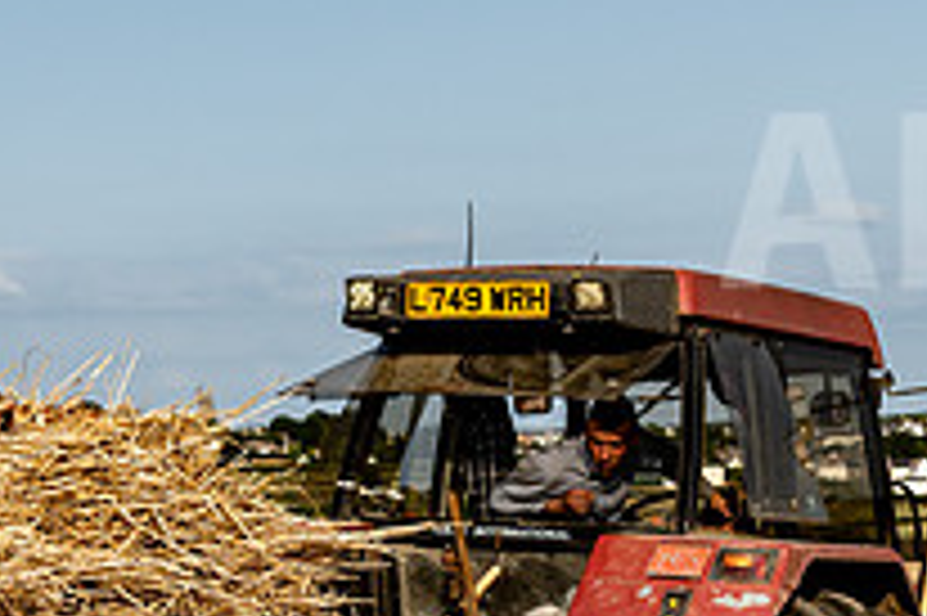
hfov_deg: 16.0
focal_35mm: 127
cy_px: 735
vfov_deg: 10.6
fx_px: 3268
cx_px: 108
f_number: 5.6
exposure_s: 1/1000
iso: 64
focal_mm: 45
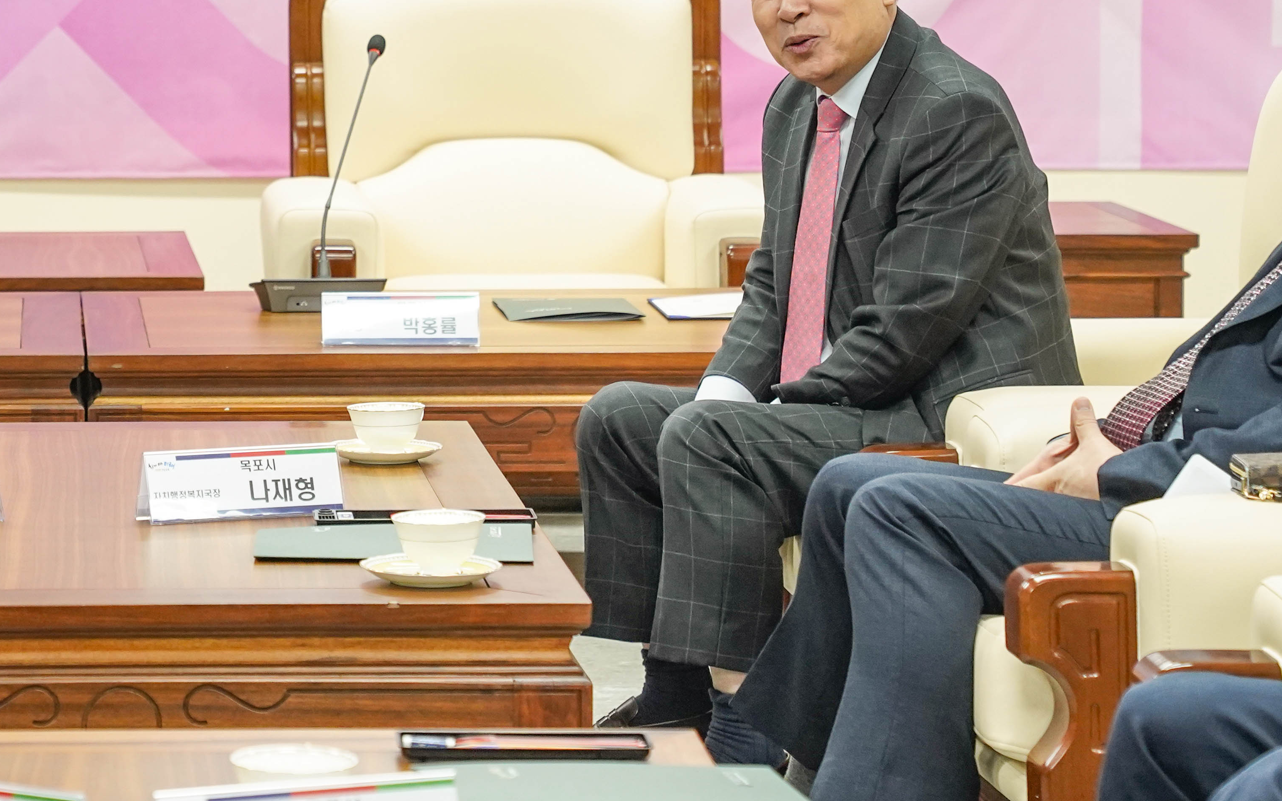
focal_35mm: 138
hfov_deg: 15.0
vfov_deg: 9.5
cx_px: 117
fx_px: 4821
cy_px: 121
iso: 2500
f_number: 4
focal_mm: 70
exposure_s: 1/160
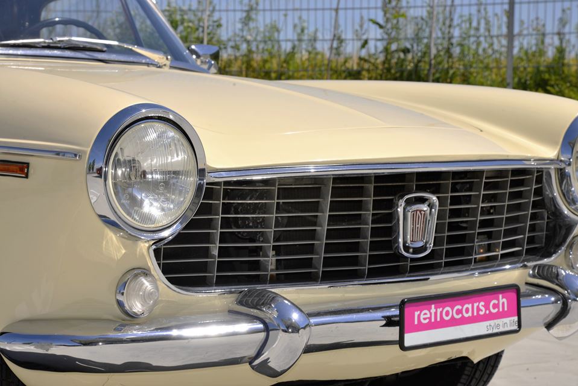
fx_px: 1382
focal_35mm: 86
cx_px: 289
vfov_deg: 15.9
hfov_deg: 23.6
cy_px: 193
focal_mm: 86
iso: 100
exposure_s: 1/200
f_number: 13
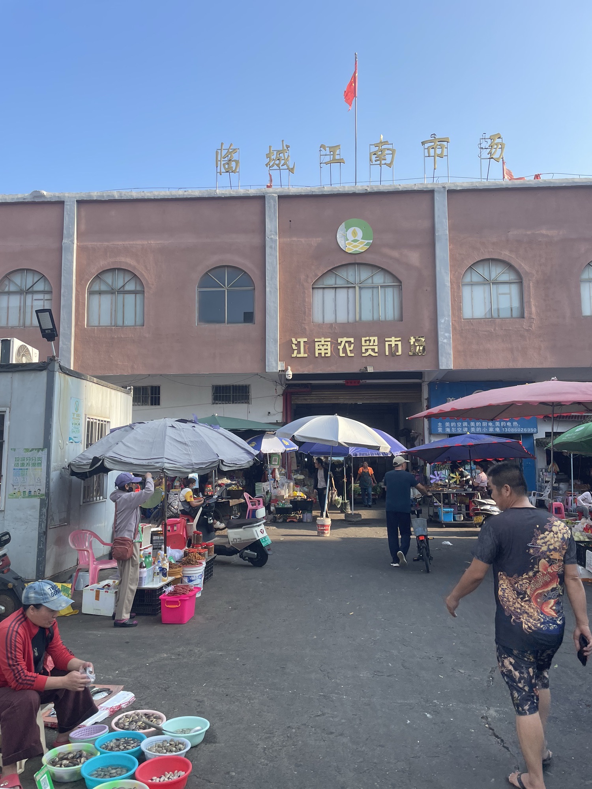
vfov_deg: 67.3
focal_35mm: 26
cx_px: 296
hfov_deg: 53.1
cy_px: 394
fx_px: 593
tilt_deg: +6.7
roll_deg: +0.9
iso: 32
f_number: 1.6
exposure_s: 1/1195
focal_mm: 4.2
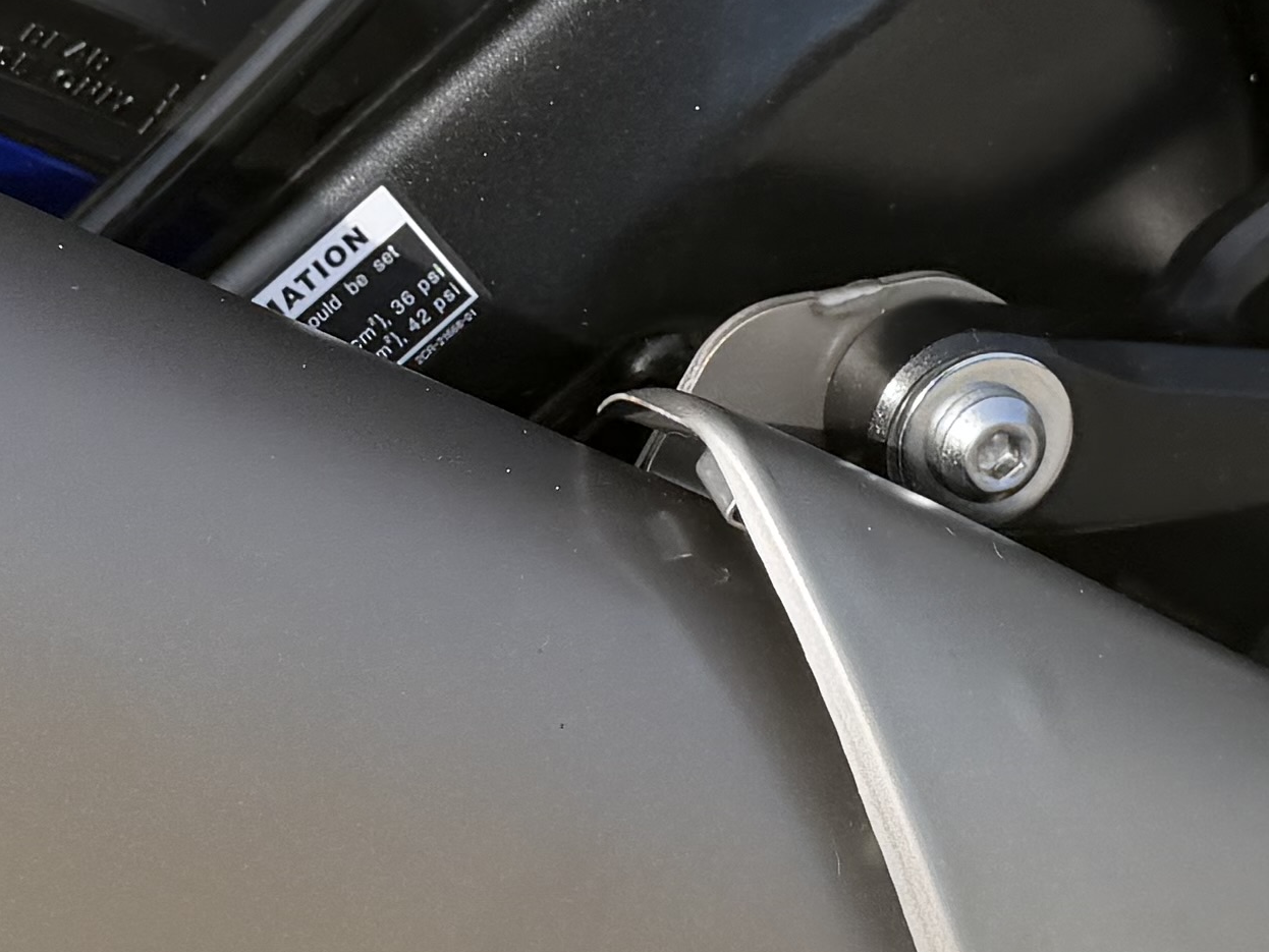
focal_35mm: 110
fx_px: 4033
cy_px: 265
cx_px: 610
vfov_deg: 13.4
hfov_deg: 17.9
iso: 80
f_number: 1.78
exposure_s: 1/2611
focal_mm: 6.76
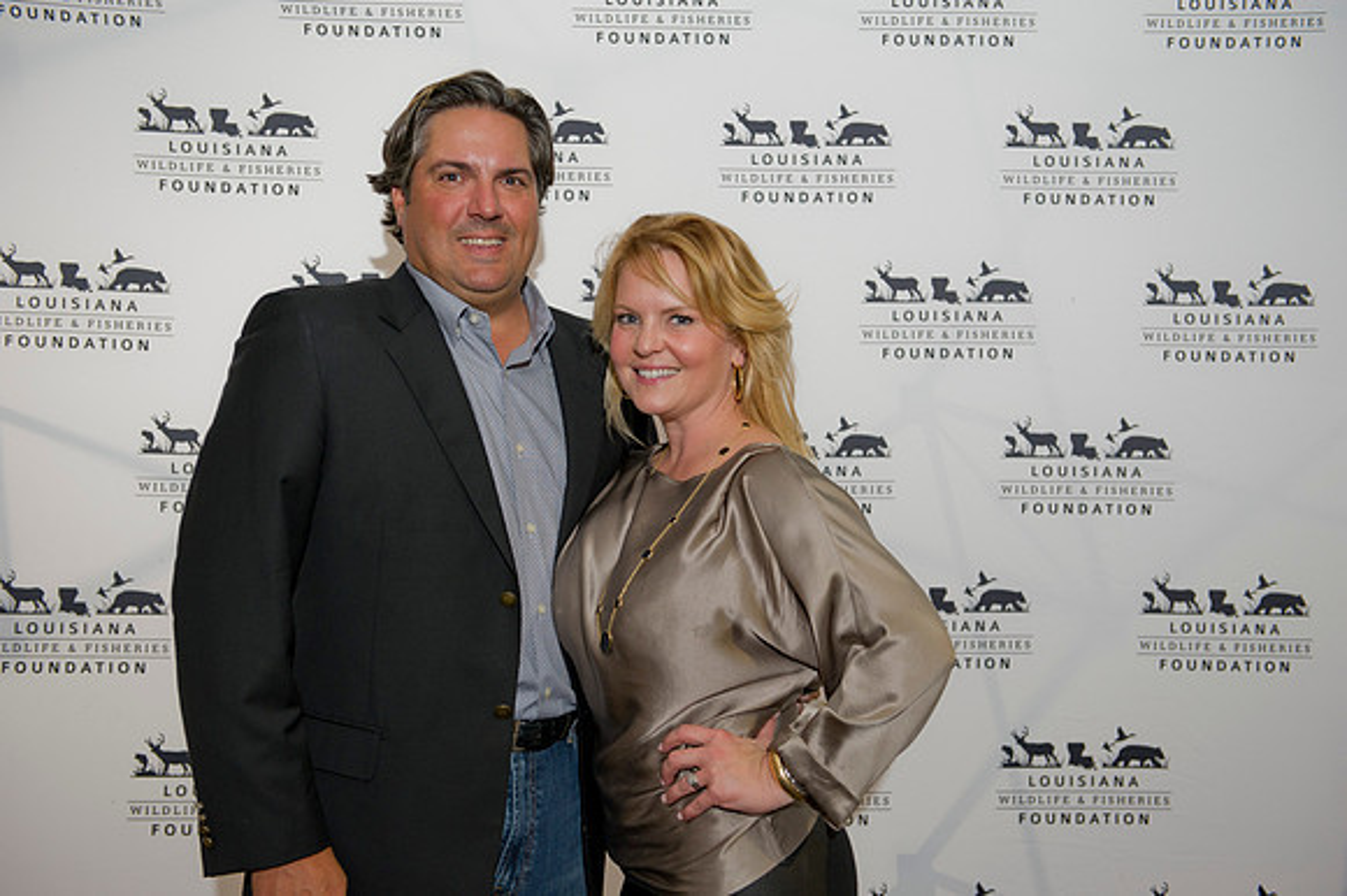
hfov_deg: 41.1
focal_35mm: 48
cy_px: 448
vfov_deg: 28.0
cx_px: 674
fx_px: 1795
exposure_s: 1/125
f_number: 3.5
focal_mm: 48
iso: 800
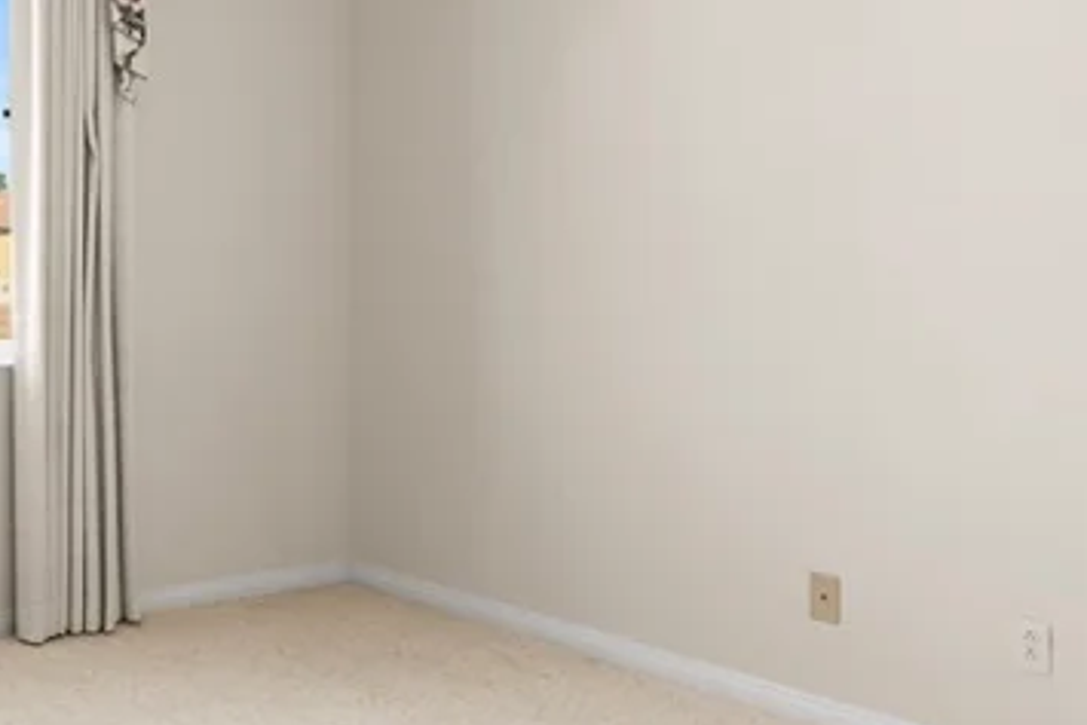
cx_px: -116
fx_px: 1480
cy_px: 210
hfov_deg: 34.6
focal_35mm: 49
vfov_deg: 27.3
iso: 400
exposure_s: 1/40
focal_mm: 17
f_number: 8
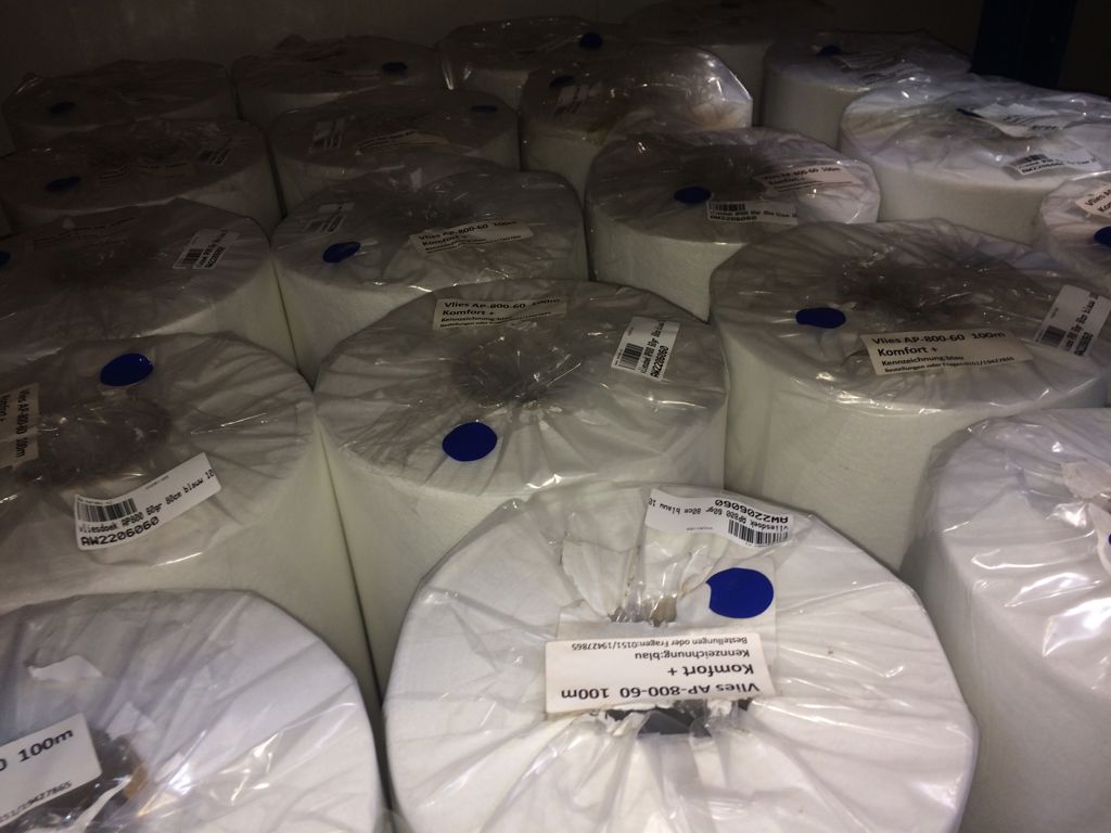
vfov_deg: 48.2
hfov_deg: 61.7
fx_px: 931
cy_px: 416
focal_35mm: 29
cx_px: 556
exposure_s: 1/61
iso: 32
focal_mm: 4.15
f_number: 2.2
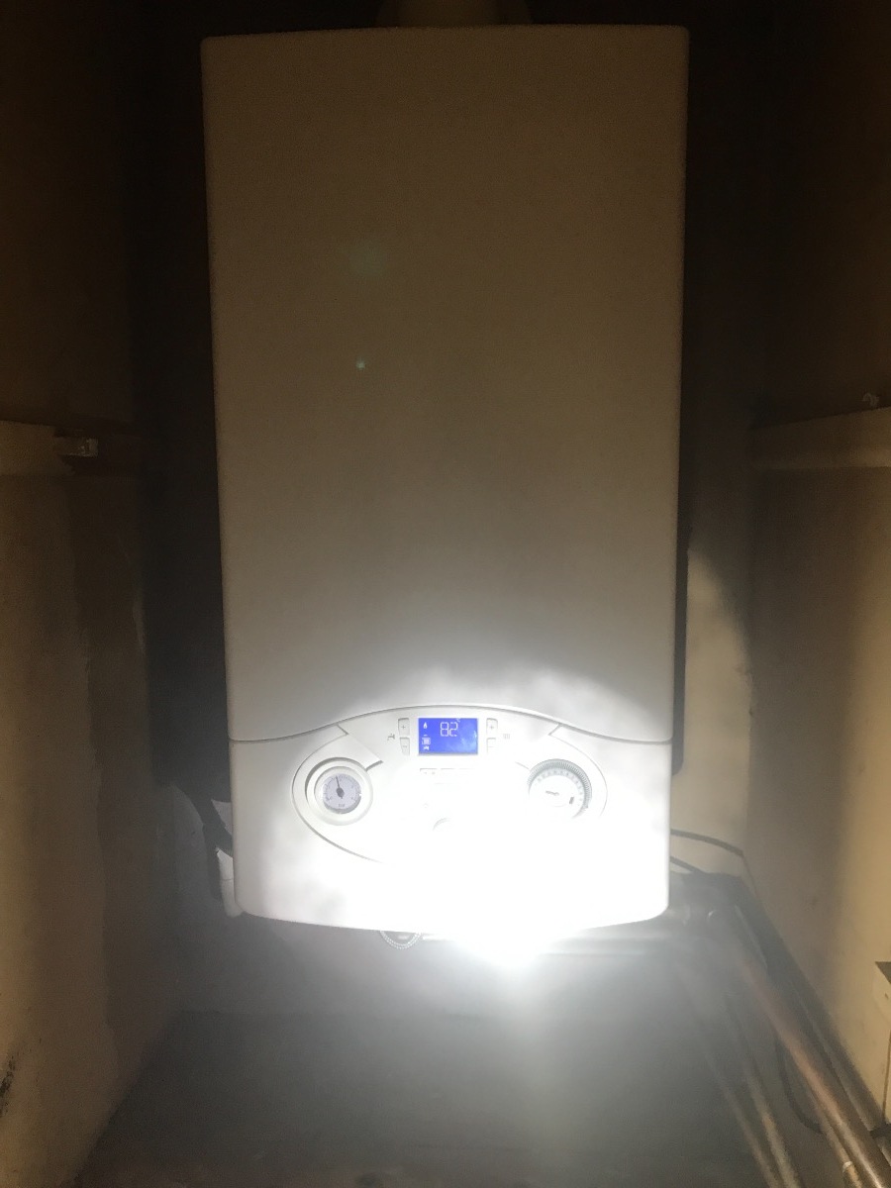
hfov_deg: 49.7
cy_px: 594
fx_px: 961
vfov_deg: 63.4
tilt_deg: -4.3
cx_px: 446
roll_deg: +0.2
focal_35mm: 28
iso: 40
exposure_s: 1/17
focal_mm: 3.99
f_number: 1.8
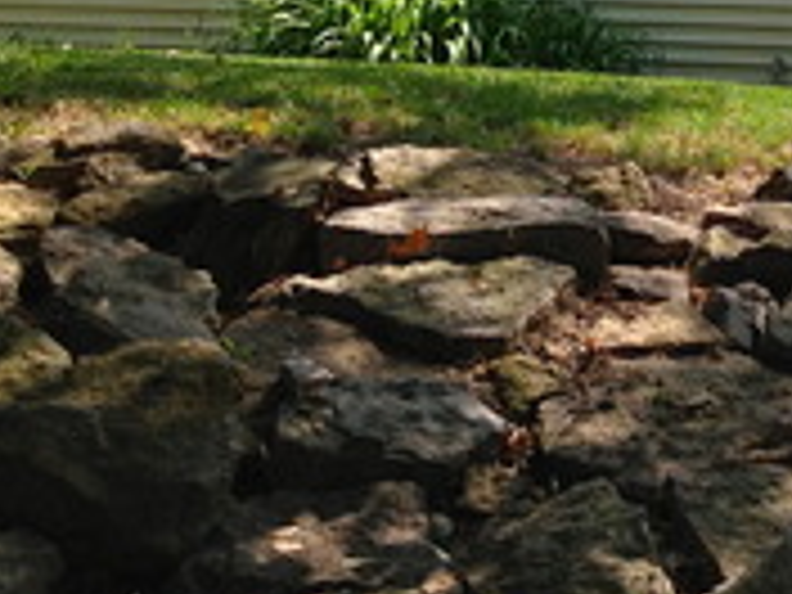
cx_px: 1332
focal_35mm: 120
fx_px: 2746
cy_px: -166
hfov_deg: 14.8
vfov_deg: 12.0
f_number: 2.4
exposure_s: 1/638
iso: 50
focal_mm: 4.12
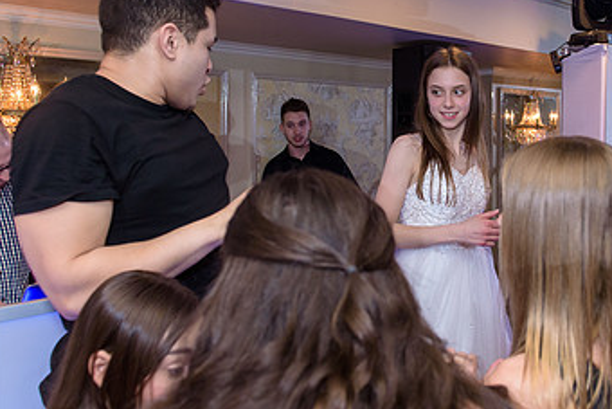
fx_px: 697
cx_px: 445
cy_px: 152
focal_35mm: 41
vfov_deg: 32.5
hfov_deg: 46.0
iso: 1600
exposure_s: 1/125
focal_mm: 24
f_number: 3.2
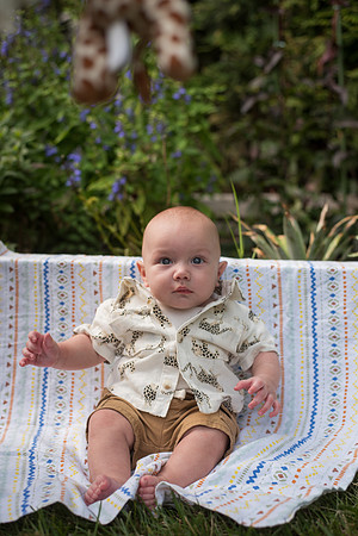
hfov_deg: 27.0
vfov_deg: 39.6
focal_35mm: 50
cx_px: 179
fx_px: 746
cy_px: 268
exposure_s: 1/320
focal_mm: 50
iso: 125
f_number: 3.2
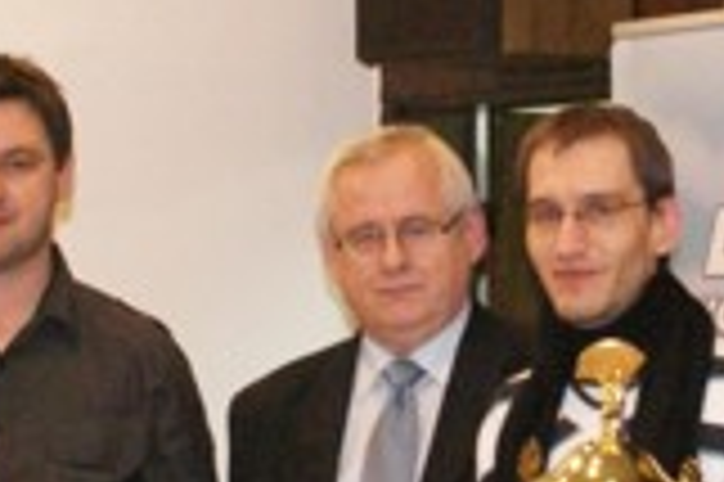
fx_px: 3415
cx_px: 432
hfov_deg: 12.1
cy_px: 428
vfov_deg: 8.0
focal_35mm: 170
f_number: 4.5
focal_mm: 26
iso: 1600
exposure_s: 1/20
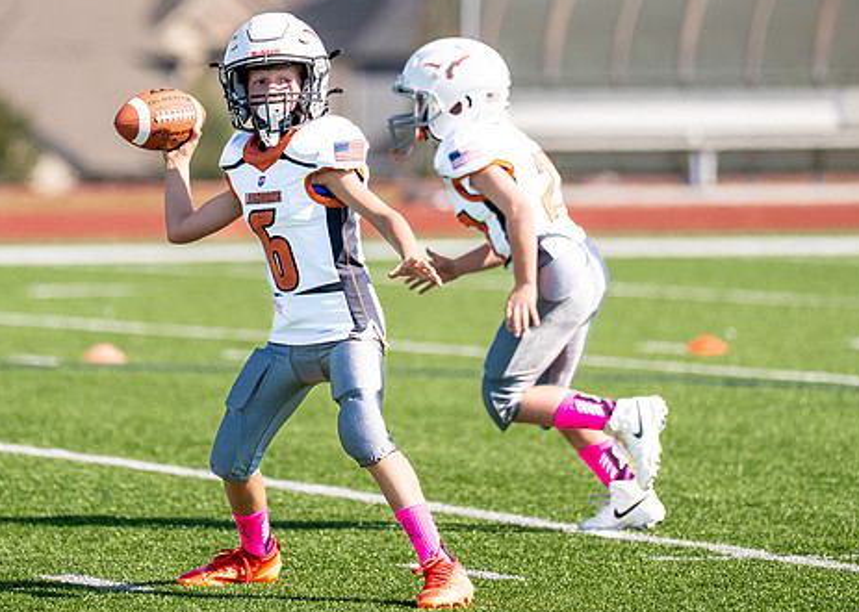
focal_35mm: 358
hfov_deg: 5.6
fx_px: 8728
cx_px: 279
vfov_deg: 4.0
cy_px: 236
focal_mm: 200
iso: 100
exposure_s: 1/2000
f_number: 2.8
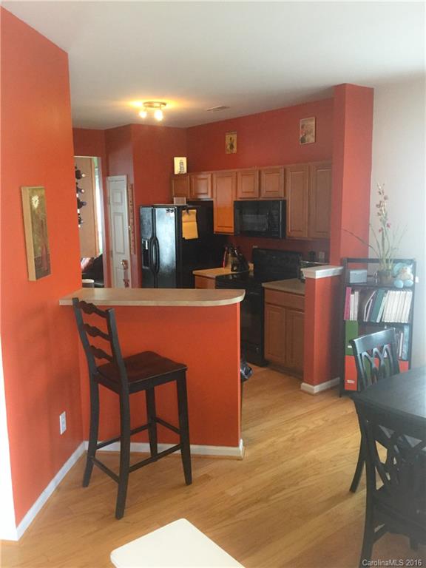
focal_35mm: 31
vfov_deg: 58.4
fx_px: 509
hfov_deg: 45.4
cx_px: 213
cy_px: 284
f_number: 2.4
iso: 160
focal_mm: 3.3
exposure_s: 1/30
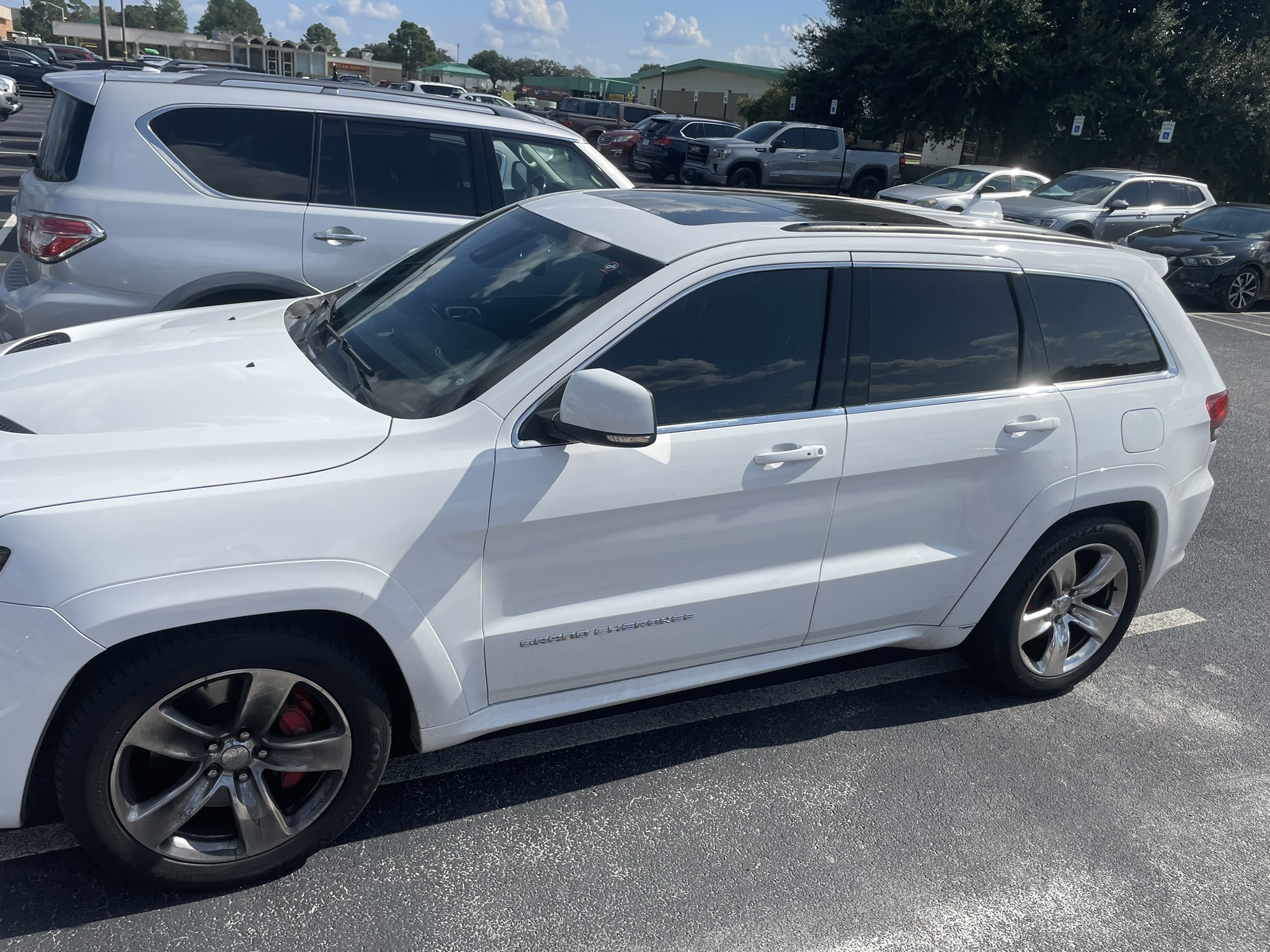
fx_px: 954
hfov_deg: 67.3
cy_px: 476
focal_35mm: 26
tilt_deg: -20.1
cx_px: 635
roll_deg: -5.8
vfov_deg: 53.1
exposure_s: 1/5051
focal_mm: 4.2
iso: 32
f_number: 1.6
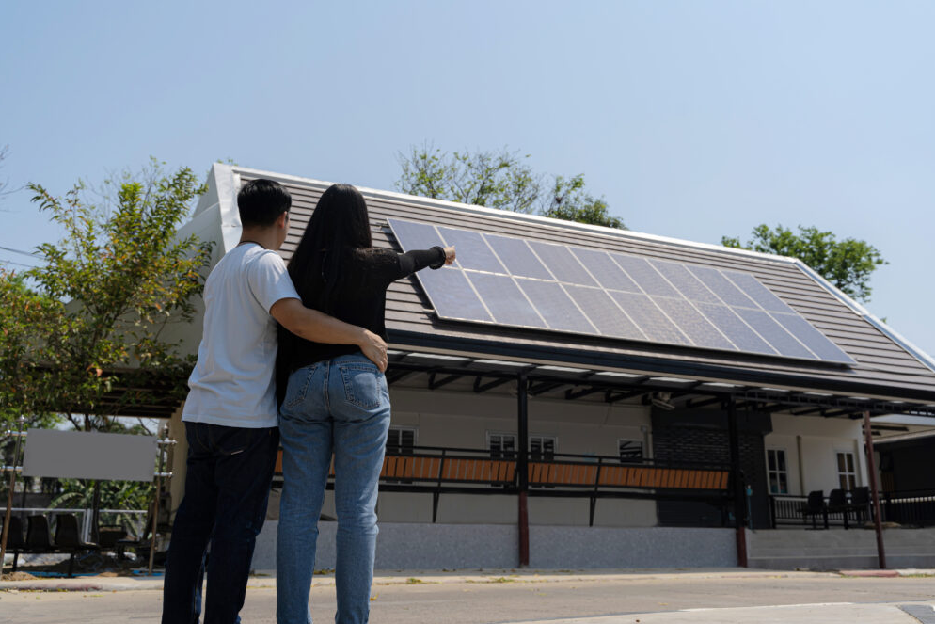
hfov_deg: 55.8
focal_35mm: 34
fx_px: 883
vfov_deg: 38.9
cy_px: 314
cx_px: 472
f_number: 5.6
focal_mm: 33
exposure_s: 1/2000
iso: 200
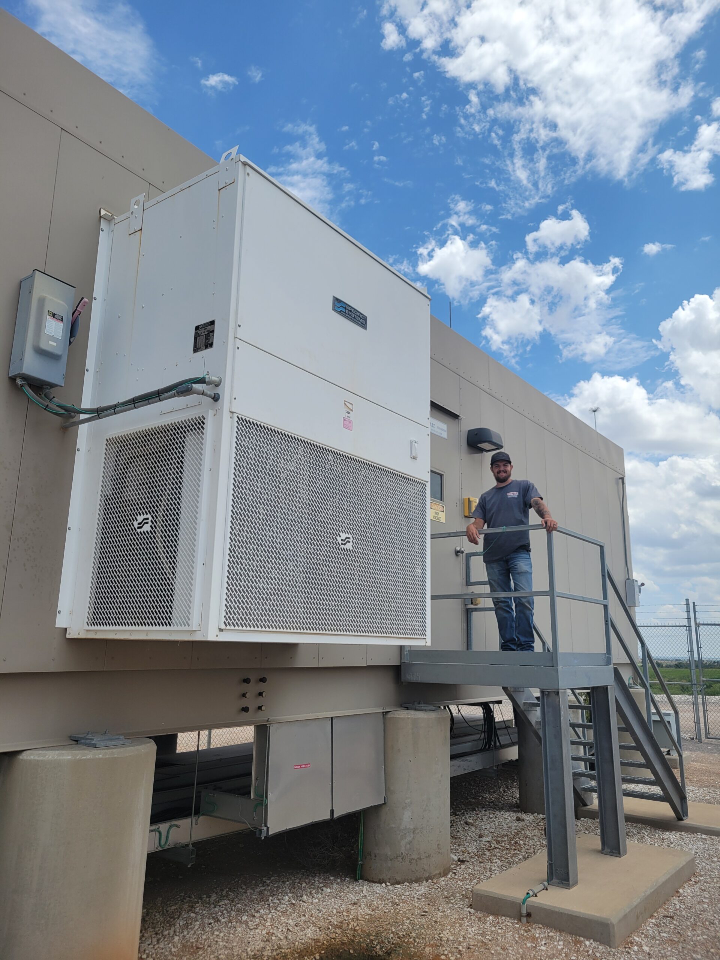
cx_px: 360
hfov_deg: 53.1
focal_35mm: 26
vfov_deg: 67.3
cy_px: 480
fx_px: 721
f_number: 1.8
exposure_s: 1/3050
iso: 40
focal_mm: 5.4
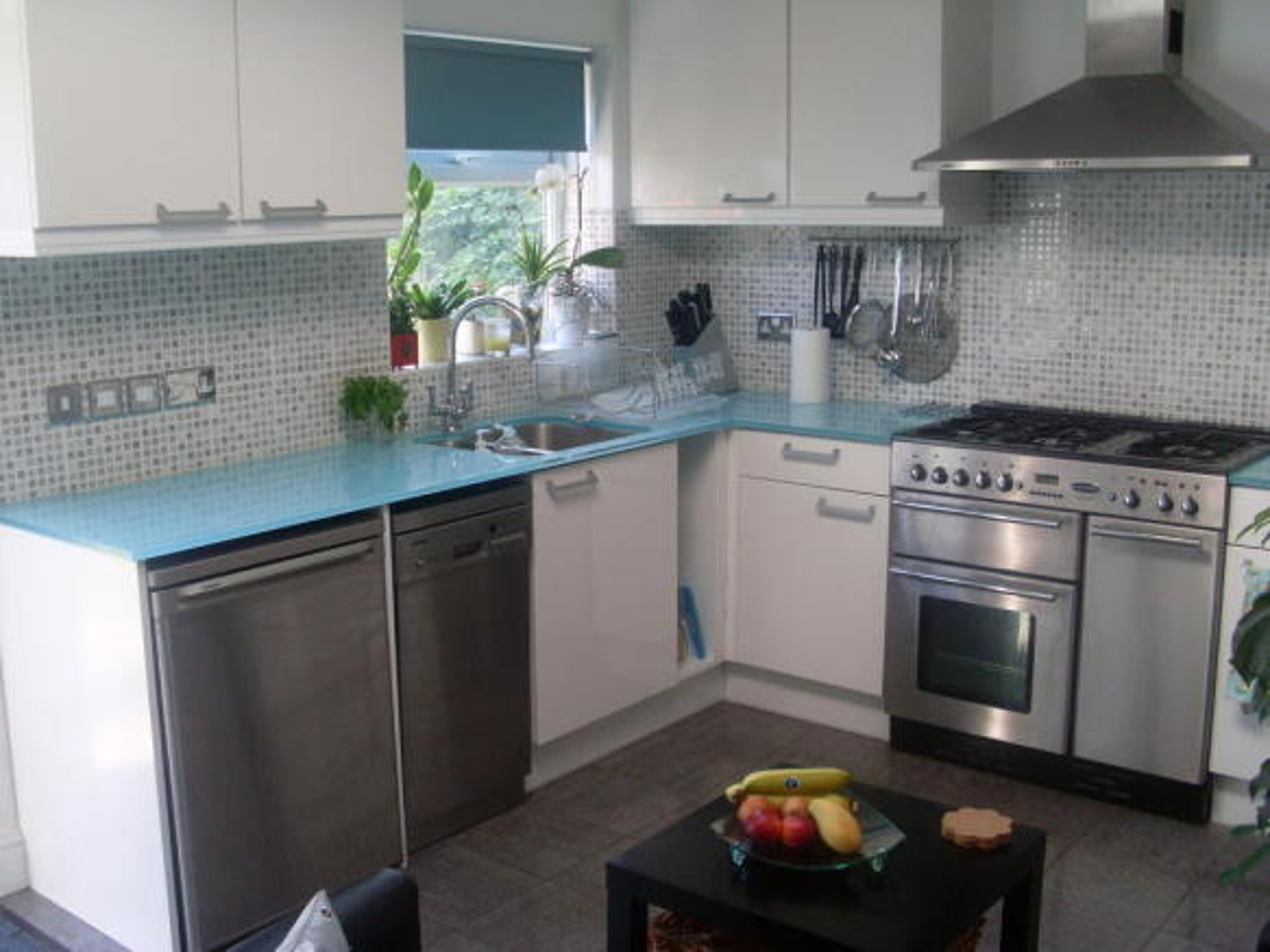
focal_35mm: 38
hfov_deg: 49.0
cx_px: 635
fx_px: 1394
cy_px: 476
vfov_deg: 37.7
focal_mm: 6.3
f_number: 3
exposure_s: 1/60
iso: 100
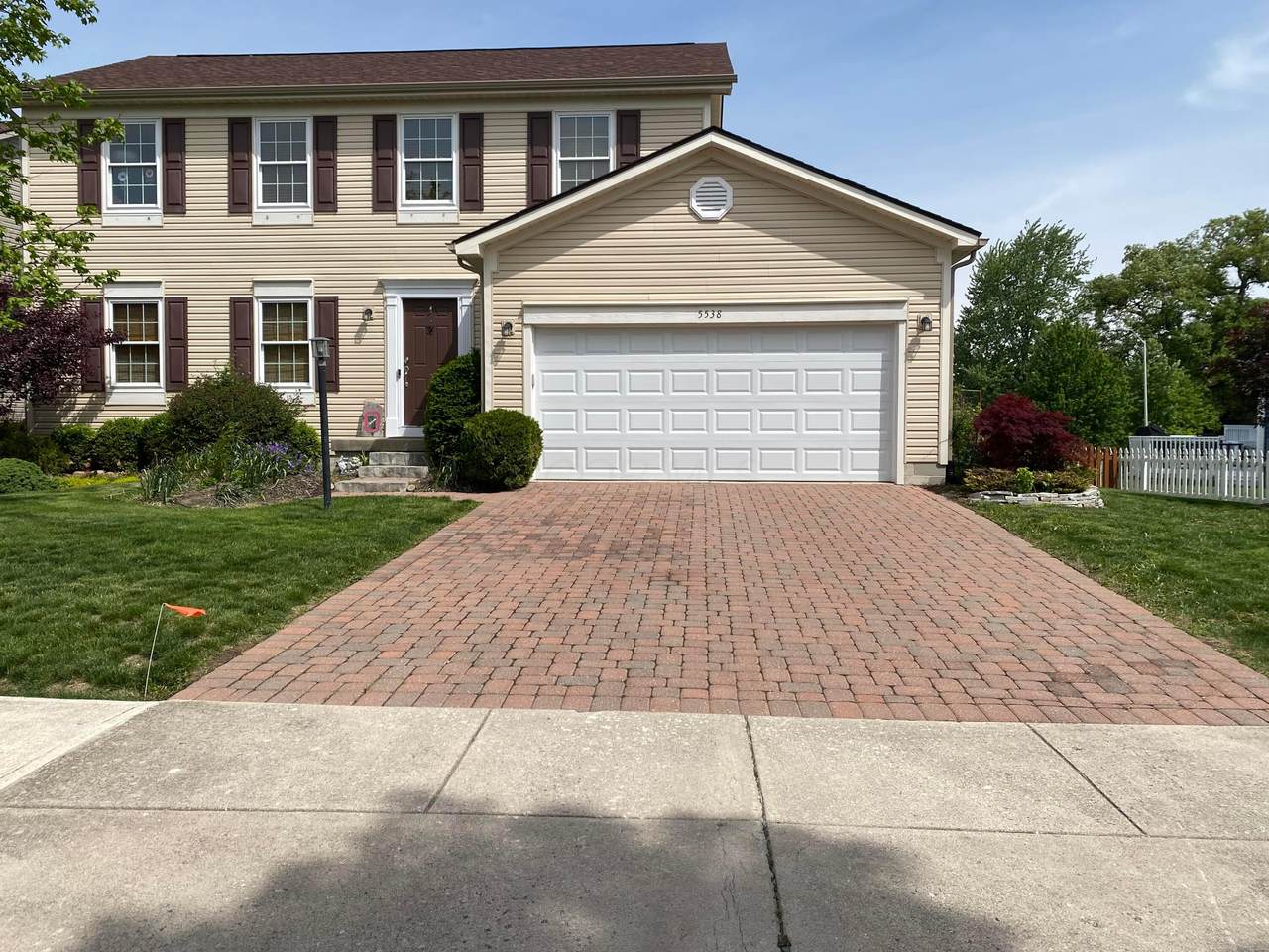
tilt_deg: -2.2
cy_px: 476
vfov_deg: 53.1
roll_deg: +0.0
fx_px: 953
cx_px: 634
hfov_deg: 67.3
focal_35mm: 26
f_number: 1.8
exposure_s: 1/4808
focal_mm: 4.25
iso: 32
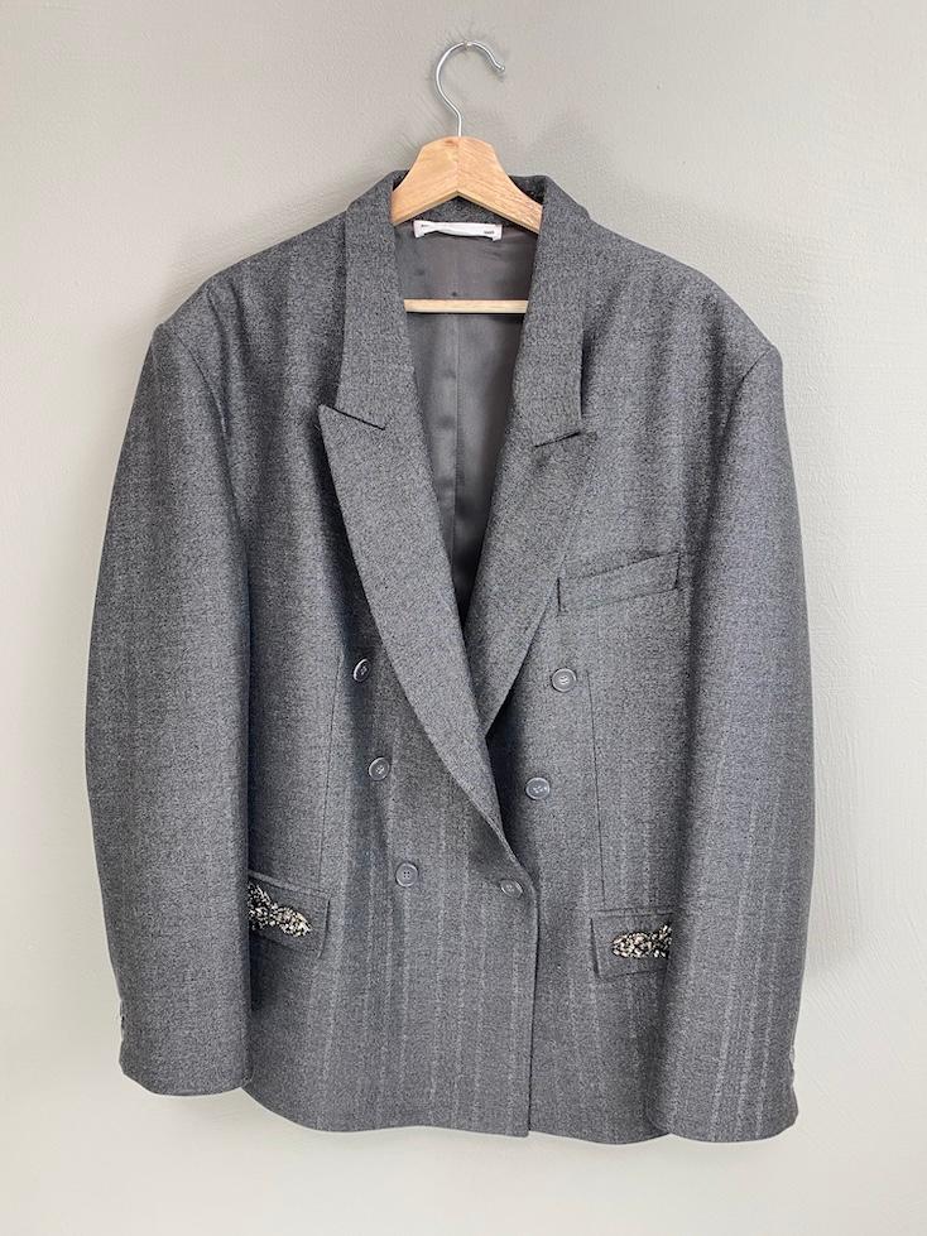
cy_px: 618
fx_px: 929
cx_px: 464
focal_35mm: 26
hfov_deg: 53.1
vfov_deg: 67.3
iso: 64
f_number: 1.8
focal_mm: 4.25
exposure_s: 1/50
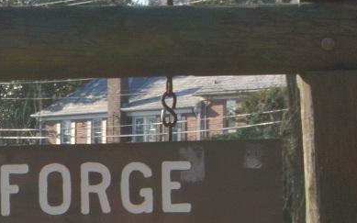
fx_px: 2665
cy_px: 443
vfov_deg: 4.7
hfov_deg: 7.6
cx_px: -70
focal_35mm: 274
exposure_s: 1/60
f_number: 10
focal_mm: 20.3
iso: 100
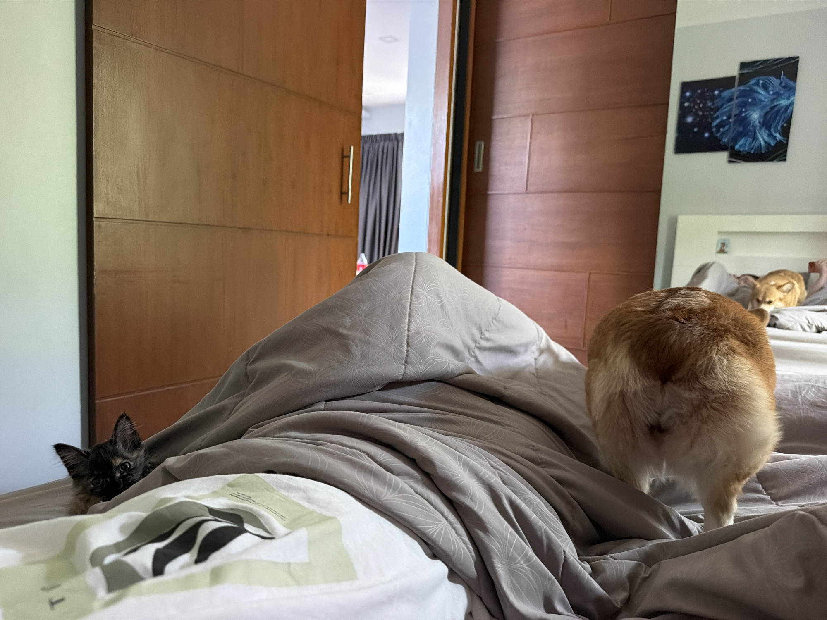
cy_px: 310
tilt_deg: -6.0
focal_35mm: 24
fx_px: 573
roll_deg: -2.7
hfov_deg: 71.6
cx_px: 414
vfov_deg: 56.8
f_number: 1.78
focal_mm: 6.76
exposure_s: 1/53
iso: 800
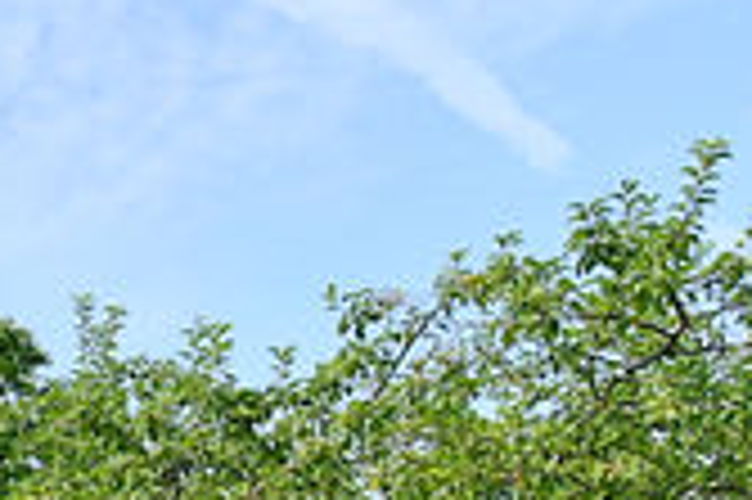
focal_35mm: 86
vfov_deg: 14.4
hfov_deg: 13.6
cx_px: -1207
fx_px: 1795
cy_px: 840
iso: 250
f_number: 11
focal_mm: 14
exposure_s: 1/500
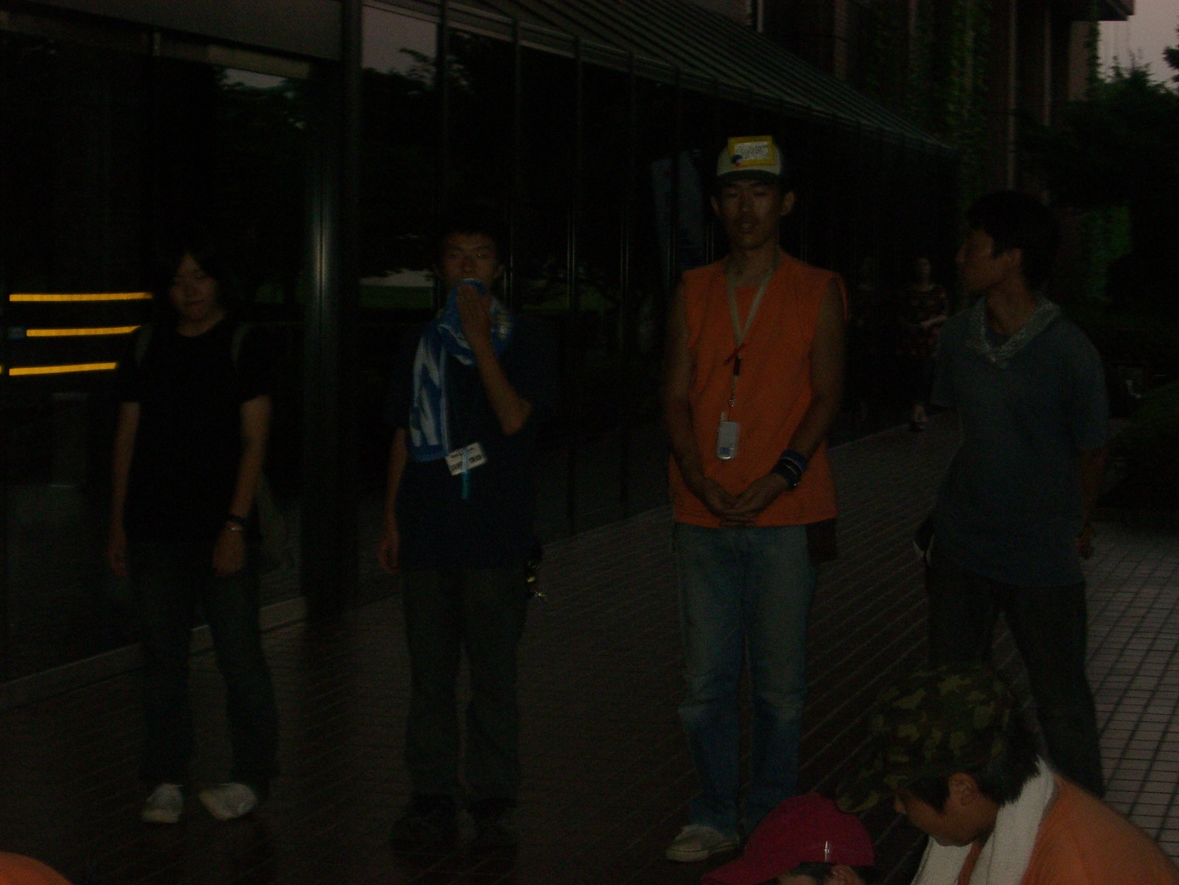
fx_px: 3202
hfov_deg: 20.9
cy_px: 442
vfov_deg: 15.7
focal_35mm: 94
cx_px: 590
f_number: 4.6
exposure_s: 1/60
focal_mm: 15.3
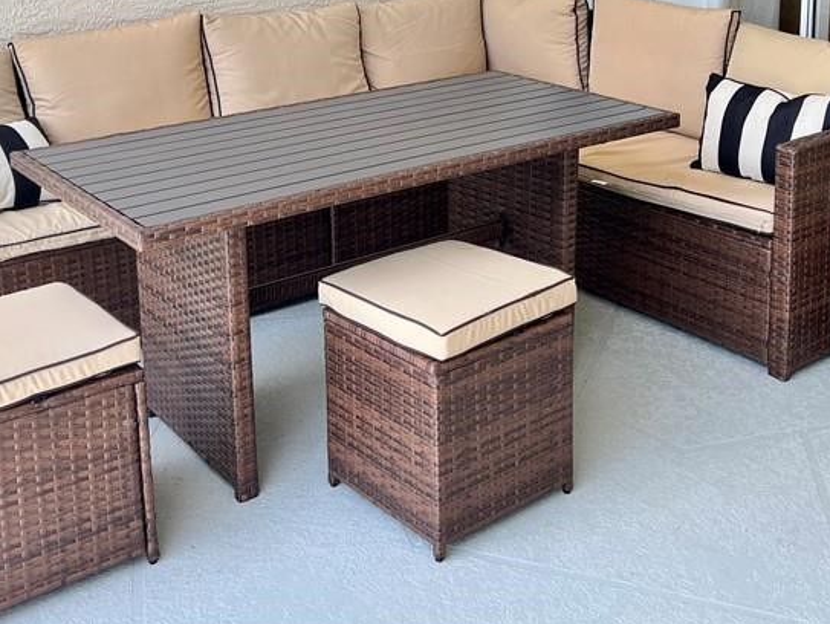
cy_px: 67
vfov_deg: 28.6
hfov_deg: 38.9
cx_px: 452
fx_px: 1176
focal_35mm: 49
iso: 50
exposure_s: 1/215
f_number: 1.5
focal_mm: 5.7
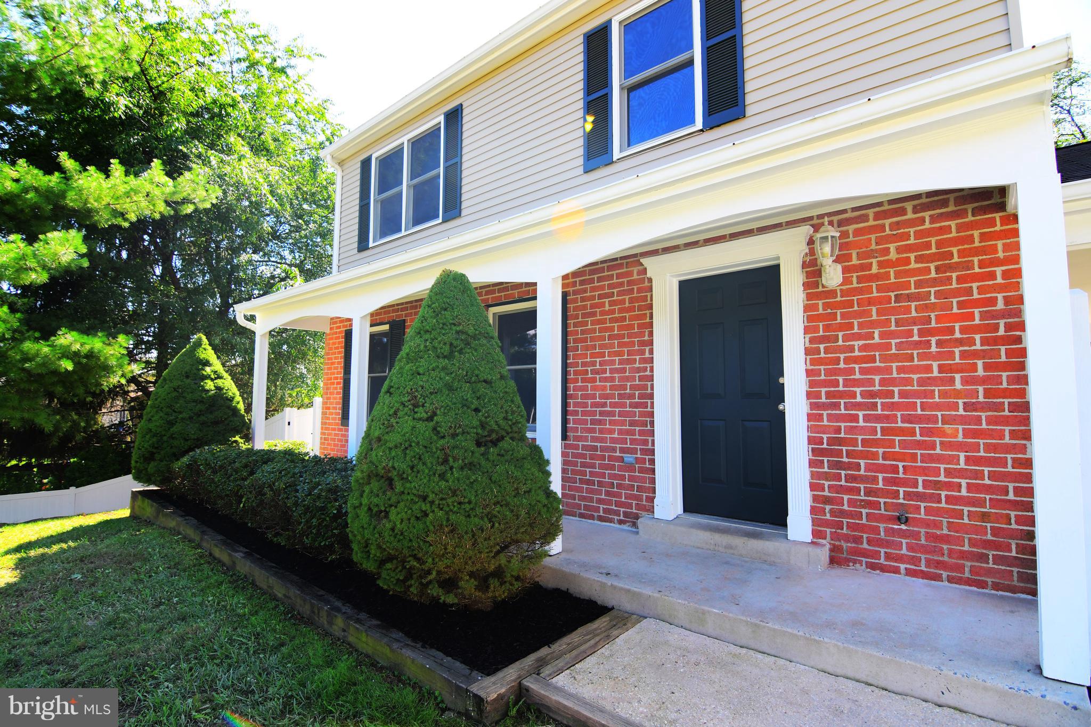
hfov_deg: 96.7
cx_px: 546
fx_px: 485
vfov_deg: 73.7
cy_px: 364
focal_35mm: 16
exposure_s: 1/250
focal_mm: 11
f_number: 5.6
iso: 220
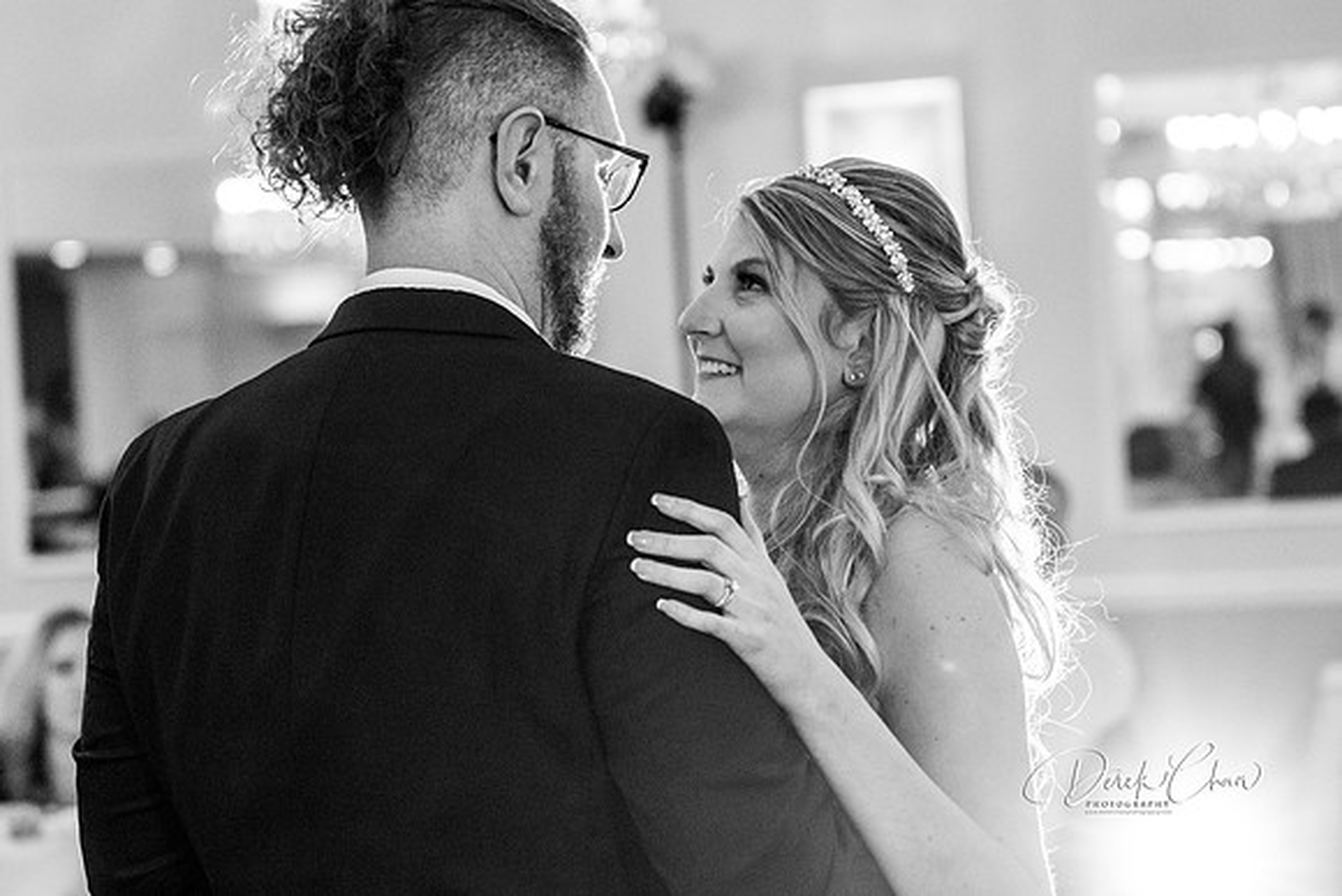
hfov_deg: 18.3
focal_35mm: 112
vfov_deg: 12.2
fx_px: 4176
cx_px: 671
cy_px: 448
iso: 4000
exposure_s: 1/160
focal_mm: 75
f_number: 3.2
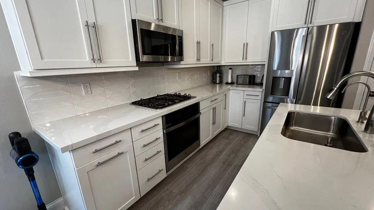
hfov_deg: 103.0
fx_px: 149
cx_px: 188
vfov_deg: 70.5
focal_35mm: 15
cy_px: 111
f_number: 1.8
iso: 160
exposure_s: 1/120
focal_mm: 1.57
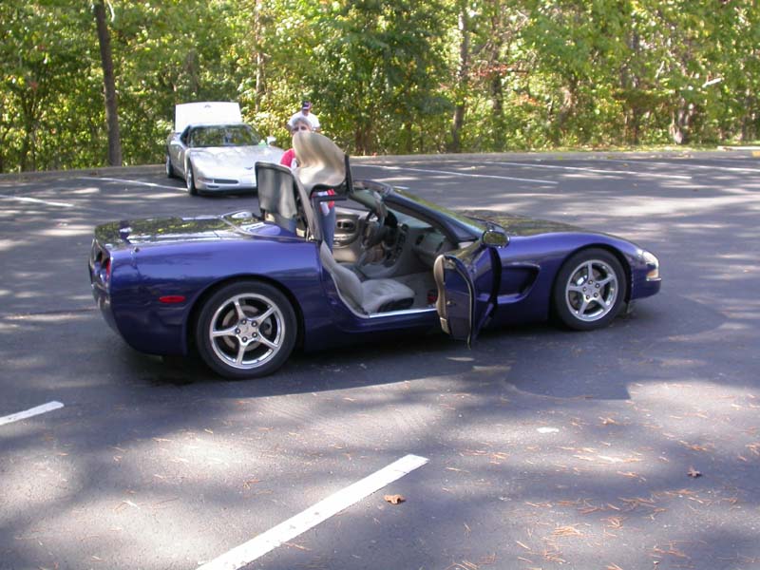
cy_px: 285
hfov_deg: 49.0
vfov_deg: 37.7
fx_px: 834
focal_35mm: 38
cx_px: 380
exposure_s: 1/92.9
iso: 100
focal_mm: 7.85
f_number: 3.7
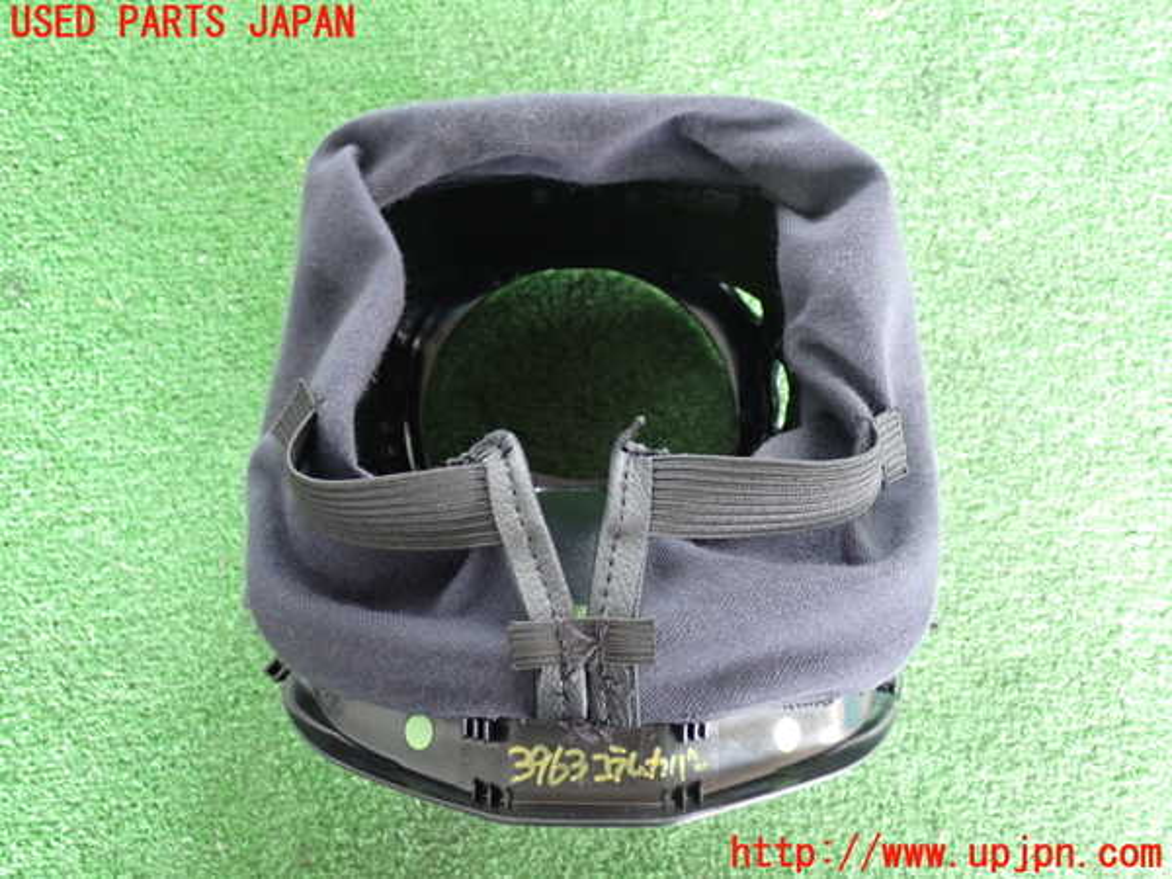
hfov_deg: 51.4
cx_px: 586
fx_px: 1219
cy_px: 440
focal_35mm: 36
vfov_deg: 39.7
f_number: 2.5
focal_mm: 6.37
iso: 800
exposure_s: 1/30
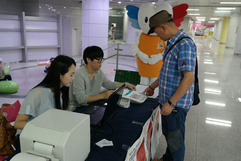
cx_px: 120
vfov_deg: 43.6
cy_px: 80
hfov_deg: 61.9
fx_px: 201
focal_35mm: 30
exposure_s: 1/40
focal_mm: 20
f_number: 3.5
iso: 800
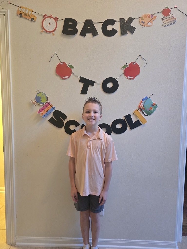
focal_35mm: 23
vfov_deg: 73.9
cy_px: 124
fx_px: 166
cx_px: 94
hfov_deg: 58.9
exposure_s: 1/60
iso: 640
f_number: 1.7
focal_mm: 6.3
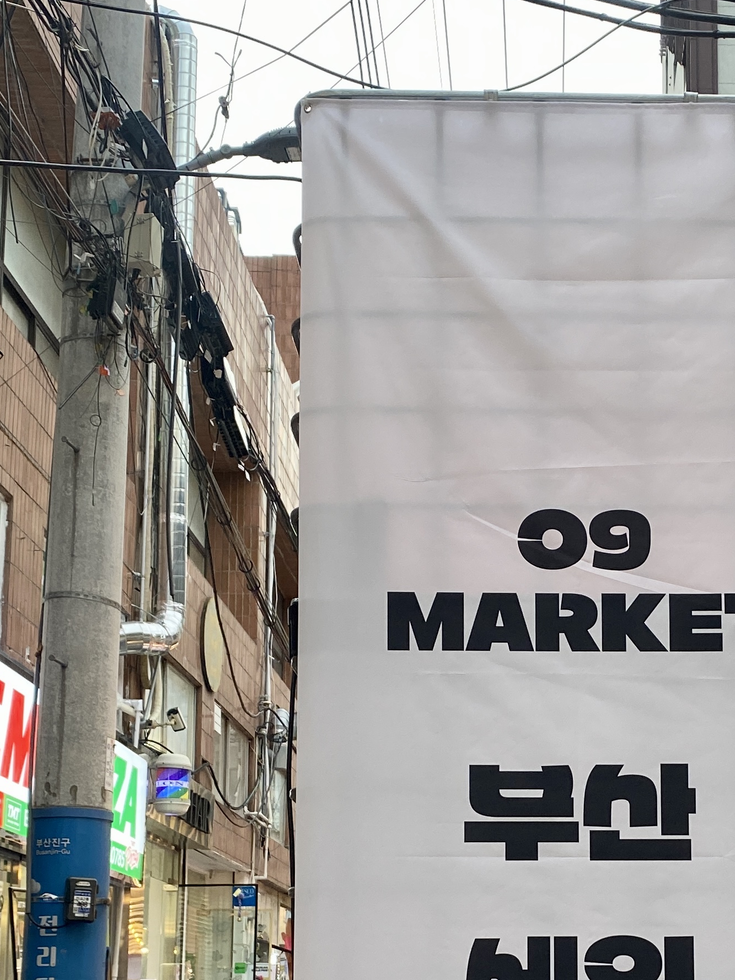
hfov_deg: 24.4
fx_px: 1670
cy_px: 786
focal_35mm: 59
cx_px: 600
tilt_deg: +7.8
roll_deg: +0.5
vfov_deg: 31.8
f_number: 1.8
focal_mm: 4.25
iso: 80
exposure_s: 1/120
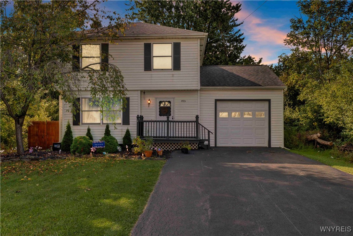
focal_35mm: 30
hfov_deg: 61.9
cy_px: 118
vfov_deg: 43.6
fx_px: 294
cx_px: 176
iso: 250
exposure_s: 1/80
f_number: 9
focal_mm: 20
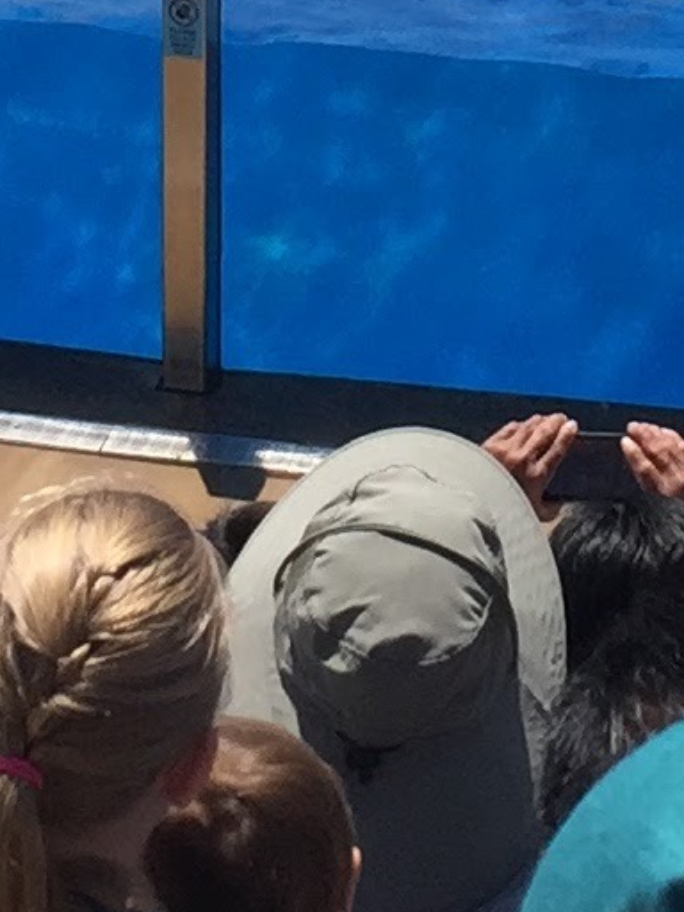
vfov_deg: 10.0
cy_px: -862
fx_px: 4874
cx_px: 335
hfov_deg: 8.0
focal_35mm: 185
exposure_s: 1/2326
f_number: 2.2
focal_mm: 4.15
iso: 32
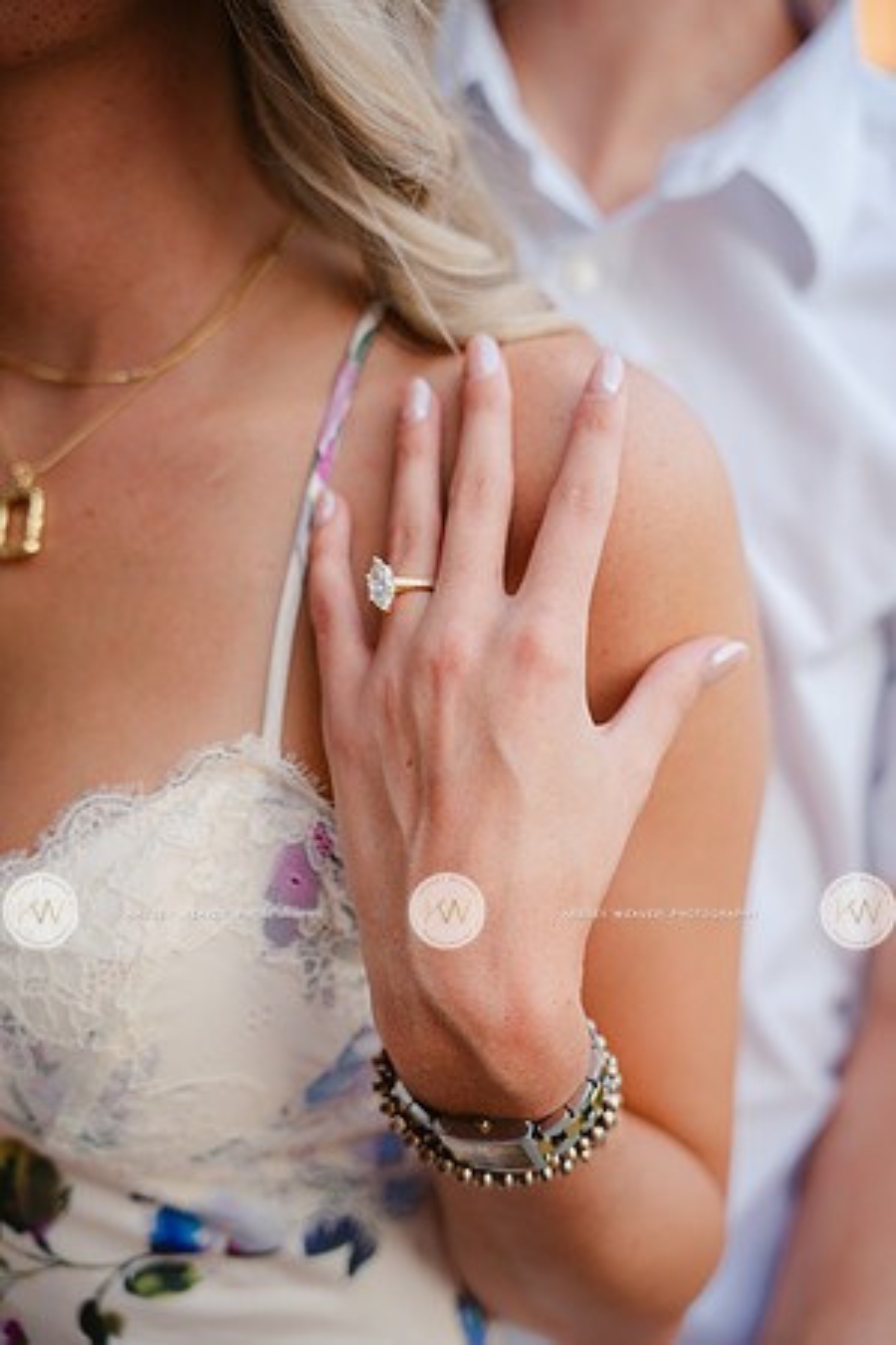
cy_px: 672
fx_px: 1777
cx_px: 448
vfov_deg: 41.4
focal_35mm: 48
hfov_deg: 28.3
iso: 250
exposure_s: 1/250
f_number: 2.8
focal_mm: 47.6
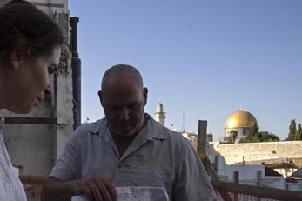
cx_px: 28
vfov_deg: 29.6
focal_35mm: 45
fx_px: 377
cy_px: 134
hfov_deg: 40.2
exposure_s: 1/250
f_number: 10
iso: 400
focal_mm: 24
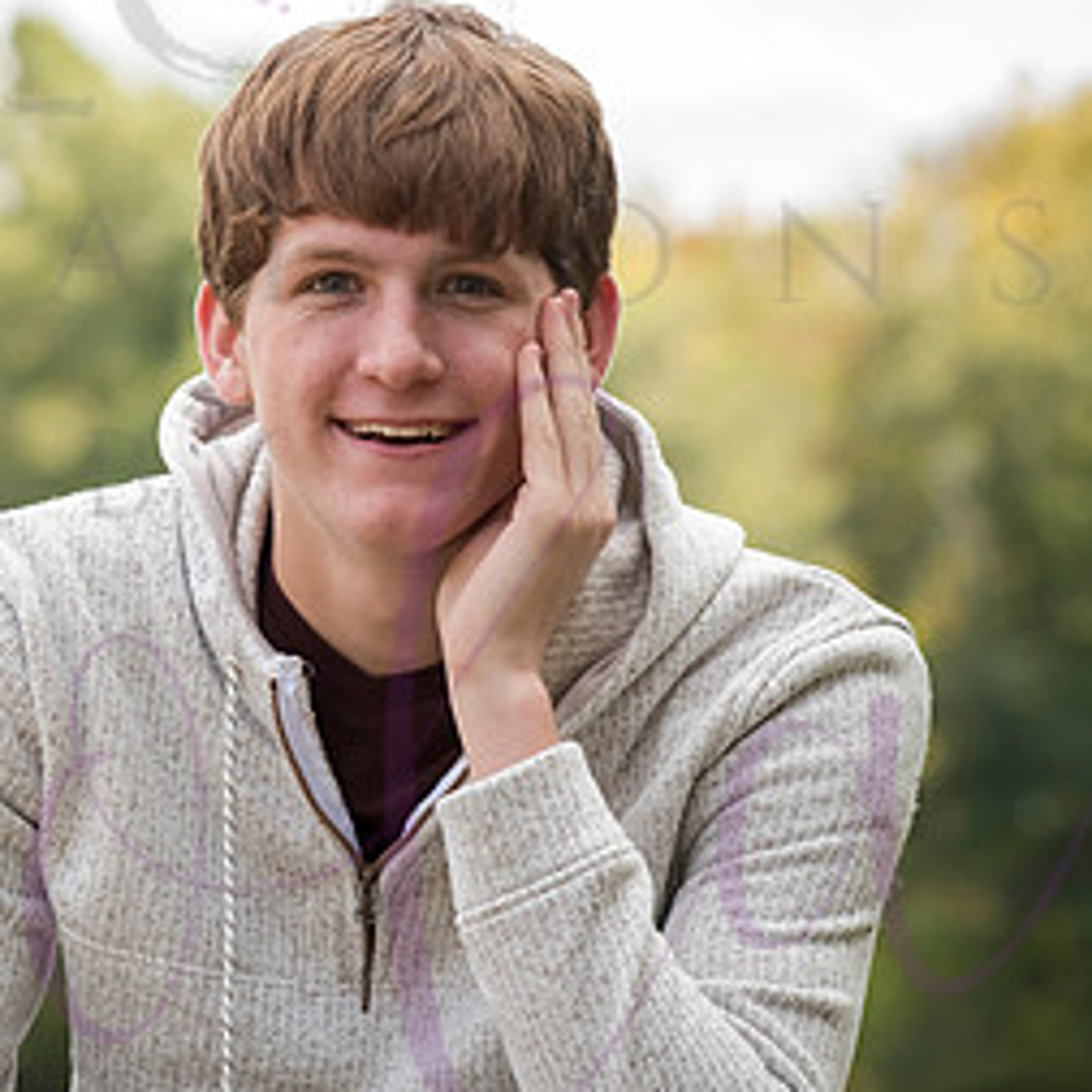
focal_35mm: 244
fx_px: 8708
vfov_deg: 7.2
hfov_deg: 7.2
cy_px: 464
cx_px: 263
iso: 800
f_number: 6.3
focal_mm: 125
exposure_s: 1/640
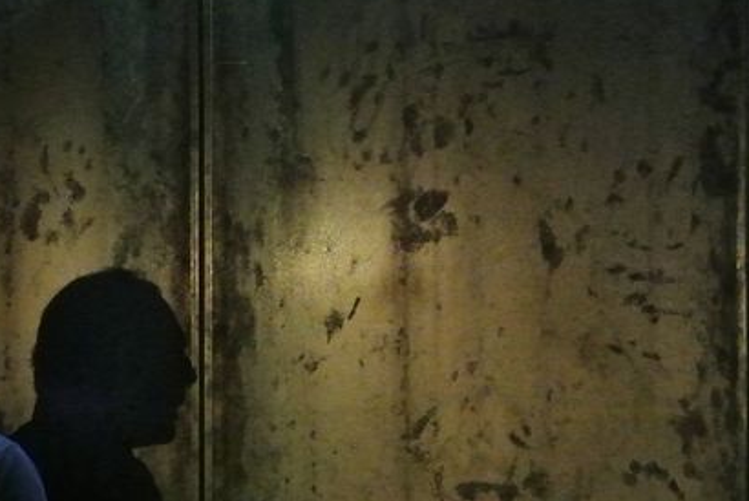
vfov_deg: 4.1
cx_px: 35
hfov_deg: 6.1
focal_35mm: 336
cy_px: 465
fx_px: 6995
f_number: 4.5
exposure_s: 1/80
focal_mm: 64
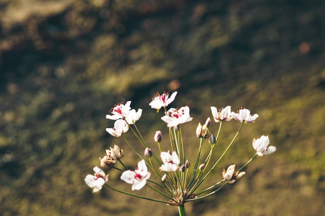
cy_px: 108
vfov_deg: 16.6
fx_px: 745
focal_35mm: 82
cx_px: 162
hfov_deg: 24.6
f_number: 5.6
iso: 100
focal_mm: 55
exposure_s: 1/250
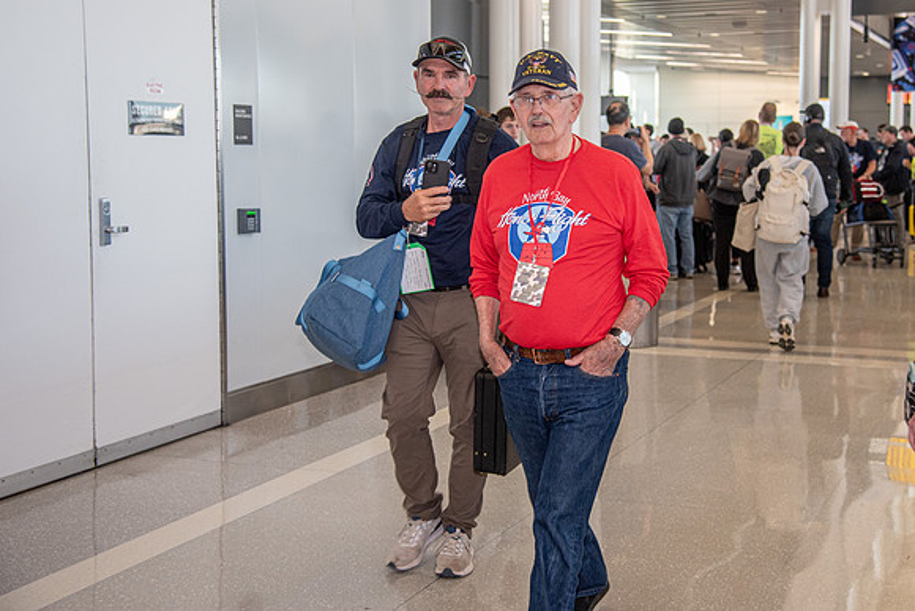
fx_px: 1254
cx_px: 534
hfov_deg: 40.0
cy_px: 239
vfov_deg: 27.3
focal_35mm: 49
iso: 640
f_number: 4
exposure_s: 1/160
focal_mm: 40
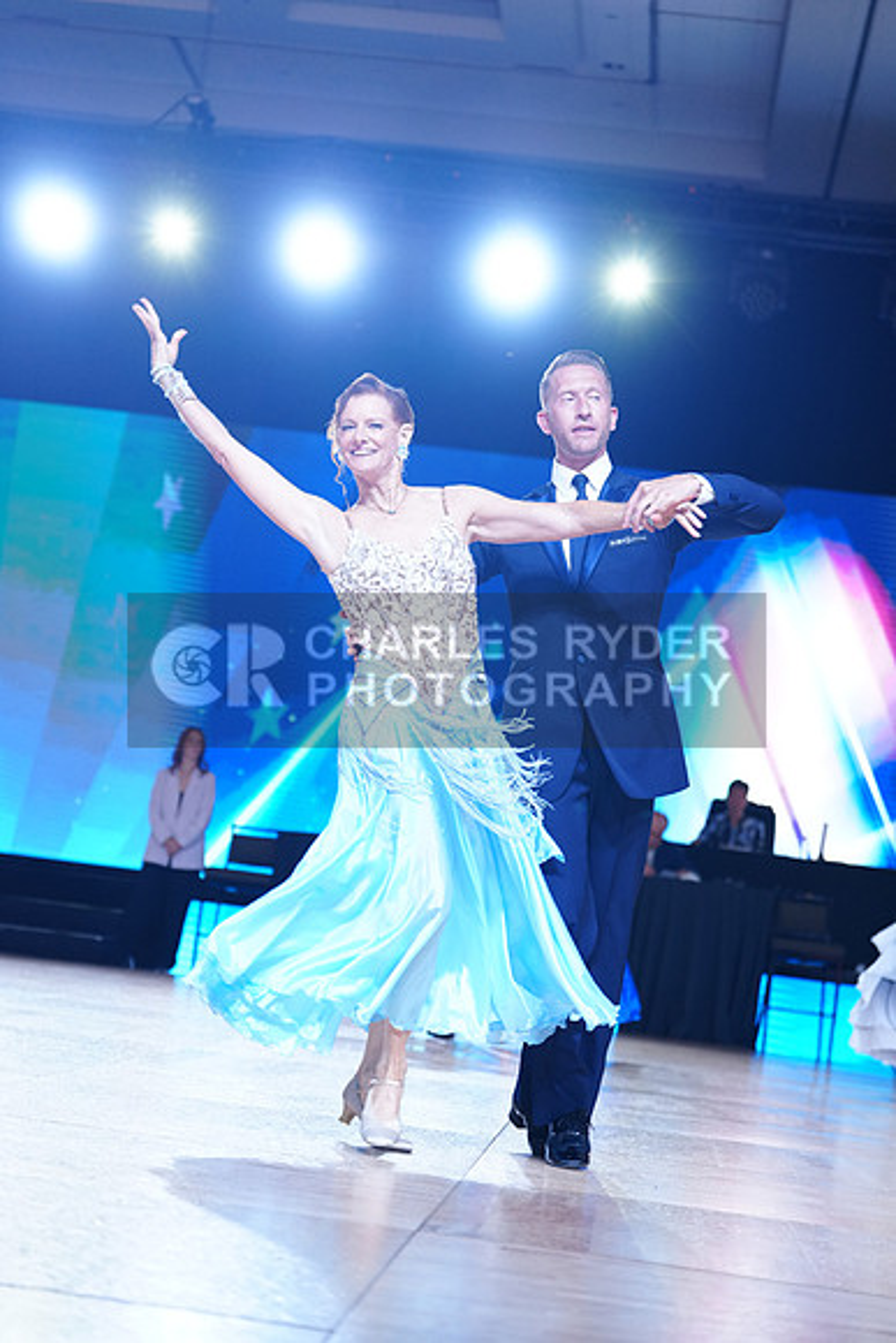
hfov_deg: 19.5
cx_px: 448
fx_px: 2612
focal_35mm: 70
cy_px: 672
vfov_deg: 28.8
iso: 1250
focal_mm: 70
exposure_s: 1/640
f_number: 2.8
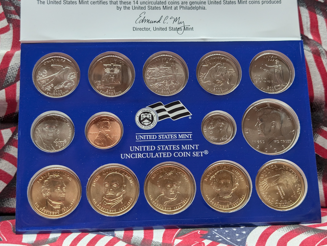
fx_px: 464
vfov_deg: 29.7
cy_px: 123
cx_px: 164
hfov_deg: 38.9
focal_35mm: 49
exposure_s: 1/192
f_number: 1.68
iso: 152
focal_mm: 6.9
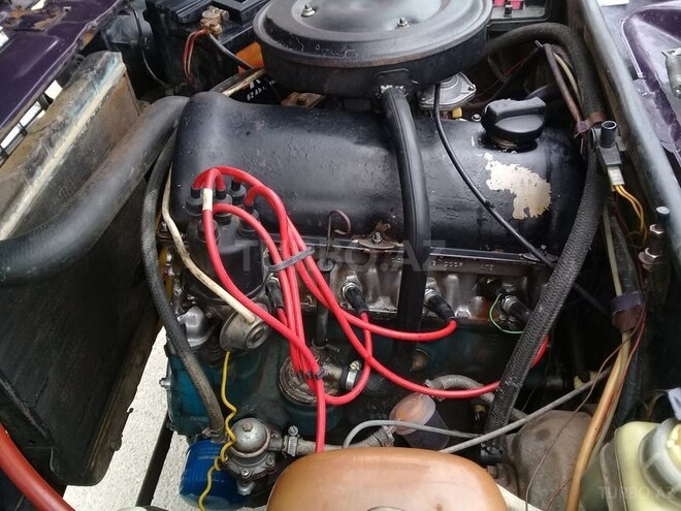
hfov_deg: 58.4
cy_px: 256
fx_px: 610
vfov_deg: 45.4
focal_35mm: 31
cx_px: 340
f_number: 2.2
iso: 64
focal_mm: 3.3
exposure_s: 1/50
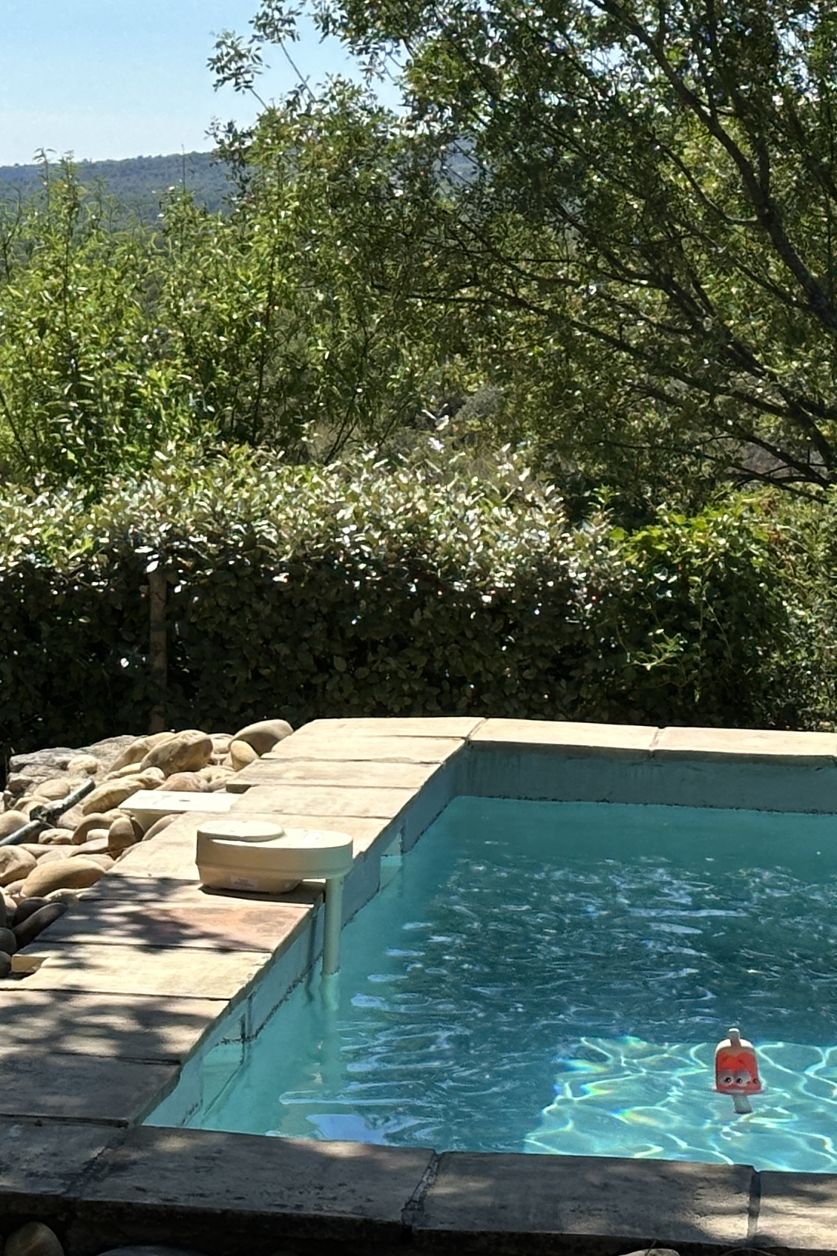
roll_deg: -1.9
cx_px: 367
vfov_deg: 17.1
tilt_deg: -2.4
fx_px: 4150
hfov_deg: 11.5
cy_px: 317
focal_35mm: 119
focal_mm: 6.86
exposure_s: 1/3597
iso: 64
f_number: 1.78
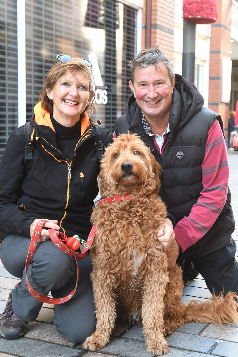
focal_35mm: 57
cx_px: 119
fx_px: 565
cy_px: 178
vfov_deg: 35.1
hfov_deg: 23.8
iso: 1000
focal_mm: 38
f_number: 4.5
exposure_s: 1/100
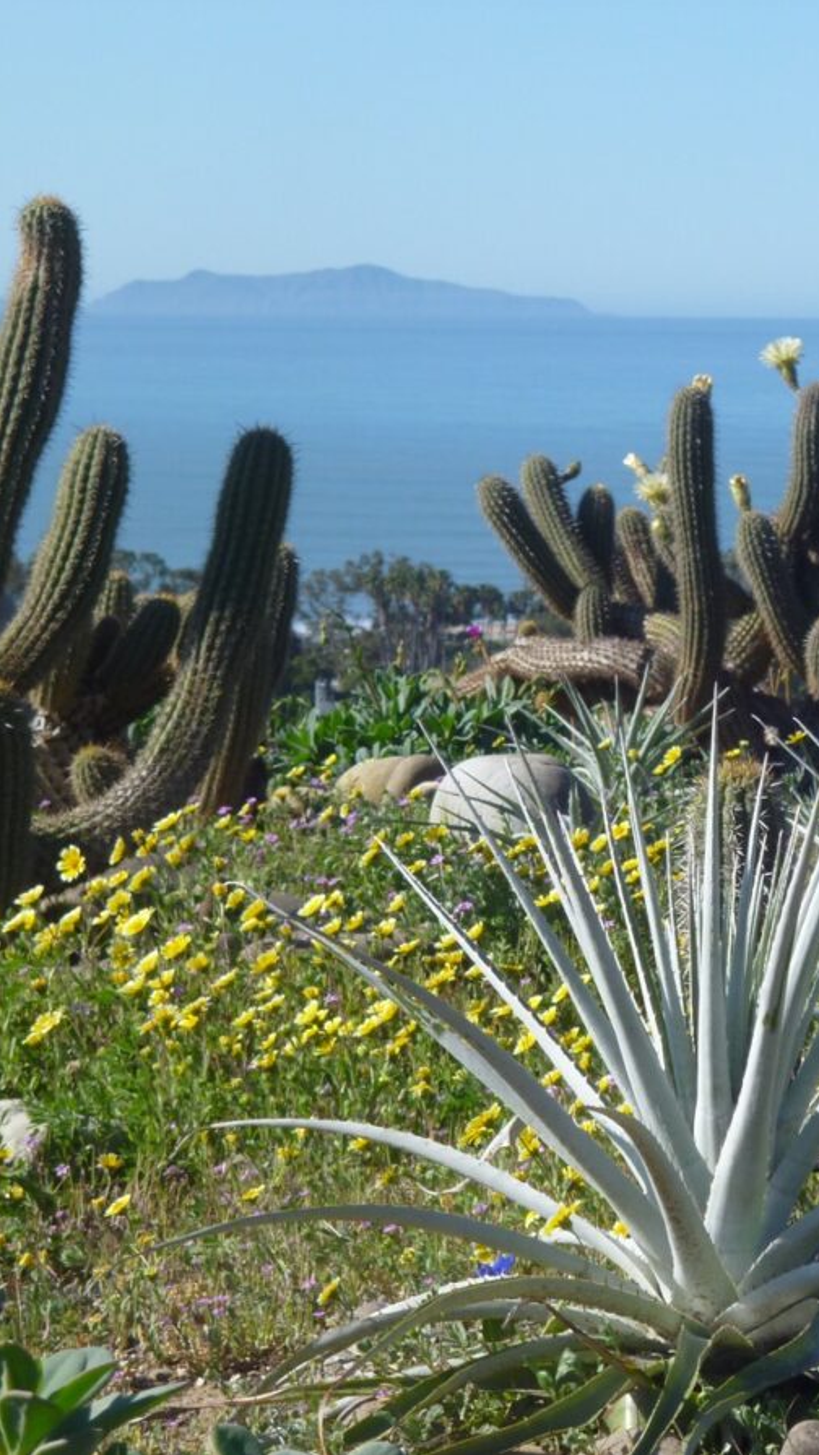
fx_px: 5521
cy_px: 728
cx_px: 947
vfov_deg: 15.0
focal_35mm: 143
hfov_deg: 8.4
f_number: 6.2
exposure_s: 1/250
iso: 100
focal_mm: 17.5
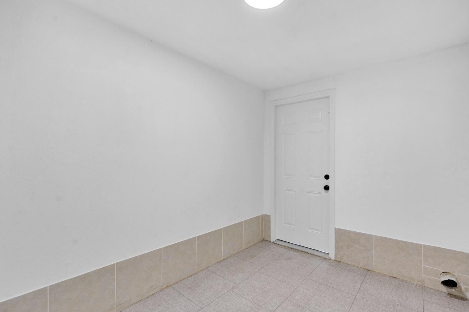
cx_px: 234
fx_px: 208
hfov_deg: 96.8
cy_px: 156
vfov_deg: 73.7
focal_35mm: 16
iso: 640
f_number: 7.1
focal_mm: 16
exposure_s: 1/8
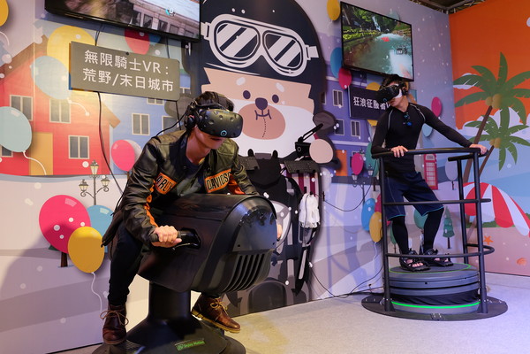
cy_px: 177
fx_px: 471
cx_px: 265
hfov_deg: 58.7
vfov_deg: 41.1
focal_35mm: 32
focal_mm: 21.1
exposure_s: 1/52
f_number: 4
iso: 1250
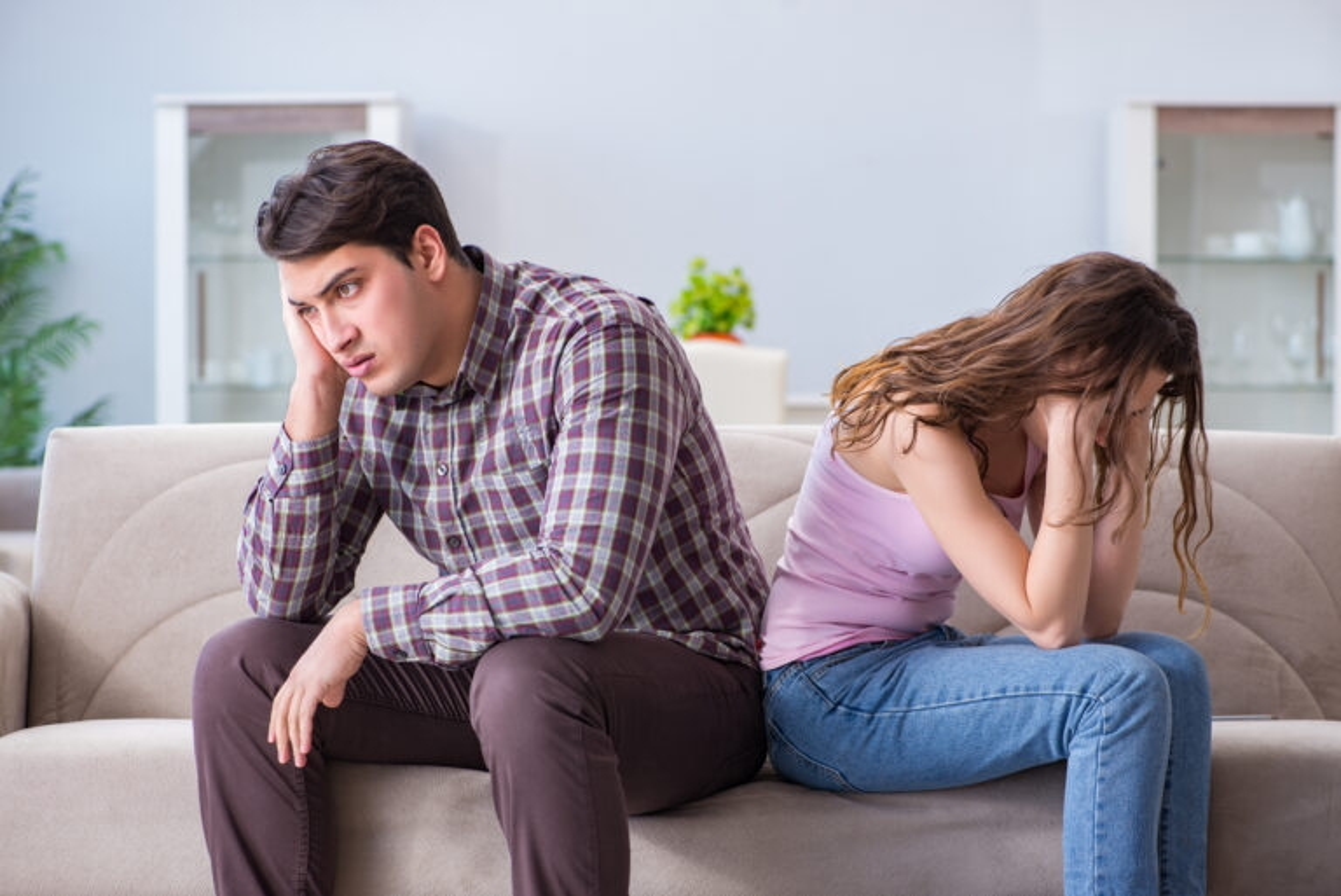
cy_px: 448
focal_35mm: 105
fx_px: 3913
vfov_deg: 13.1
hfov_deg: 19.4
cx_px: 670
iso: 200
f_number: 5
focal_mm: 105
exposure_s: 1/100
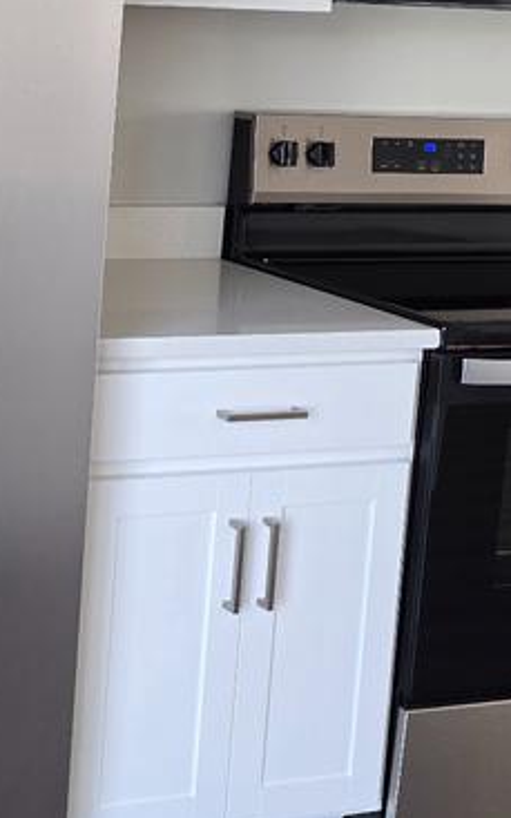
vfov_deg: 29.7
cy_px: 205
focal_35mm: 68
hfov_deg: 17.8
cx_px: -158
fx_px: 1517
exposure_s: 1/120
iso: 125
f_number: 1.7
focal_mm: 6.3
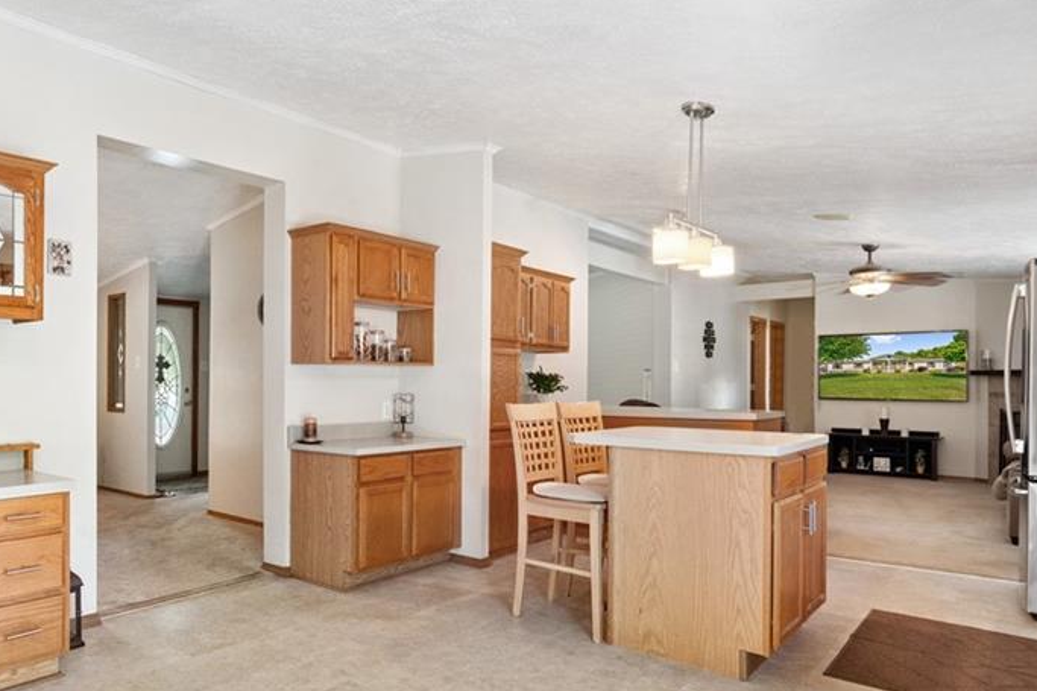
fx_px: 691
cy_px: 386
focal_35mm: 24
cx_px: 323
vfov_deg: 53.0
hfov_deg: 71.0
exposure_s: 1/125
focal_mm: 16
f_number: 5.6
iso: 2000
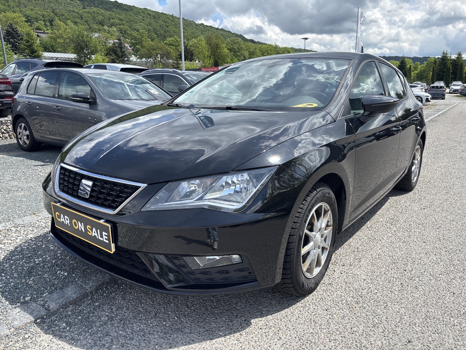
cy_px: 175
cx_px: 233
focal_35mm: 26
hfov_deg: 67.3
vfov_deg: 53.1
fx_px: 350
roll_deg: +2.3
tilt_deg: -14.0
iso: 50
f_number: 1.6
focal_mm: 5.96
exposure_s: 1/2242
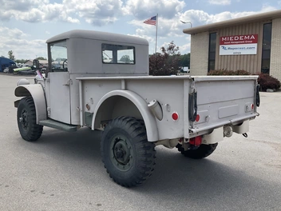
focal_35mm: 33
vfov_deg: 42.9
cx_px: 146
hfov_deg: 55.3
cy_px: 98
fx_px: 268
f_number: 1.8
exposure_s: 1/2058
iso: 25
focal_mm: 3
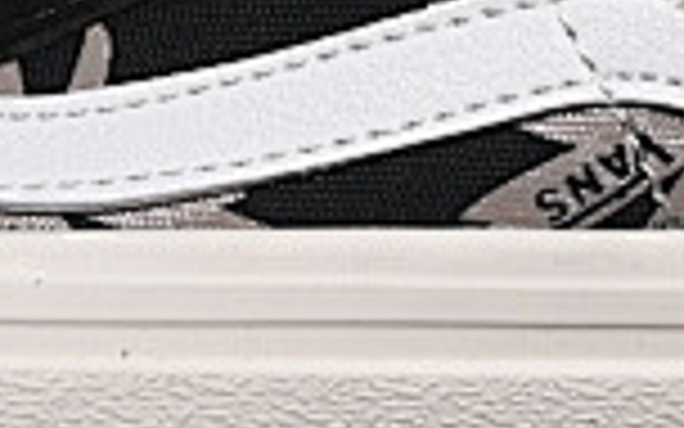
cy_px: -360
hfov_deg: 3.9
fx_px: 10141
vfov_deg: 2.4
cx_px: 284
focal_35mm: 544
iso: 160
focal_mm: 50
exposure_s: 1/50
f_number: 6.3
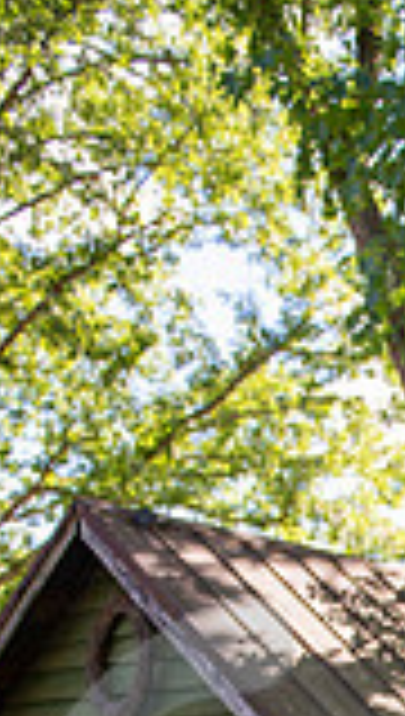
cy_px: 959
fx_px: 1349
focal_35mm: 71
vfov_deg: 25.2
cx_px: 644
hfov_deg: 15.5
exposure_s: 1/320
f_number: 2.8
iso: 100
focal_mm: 24
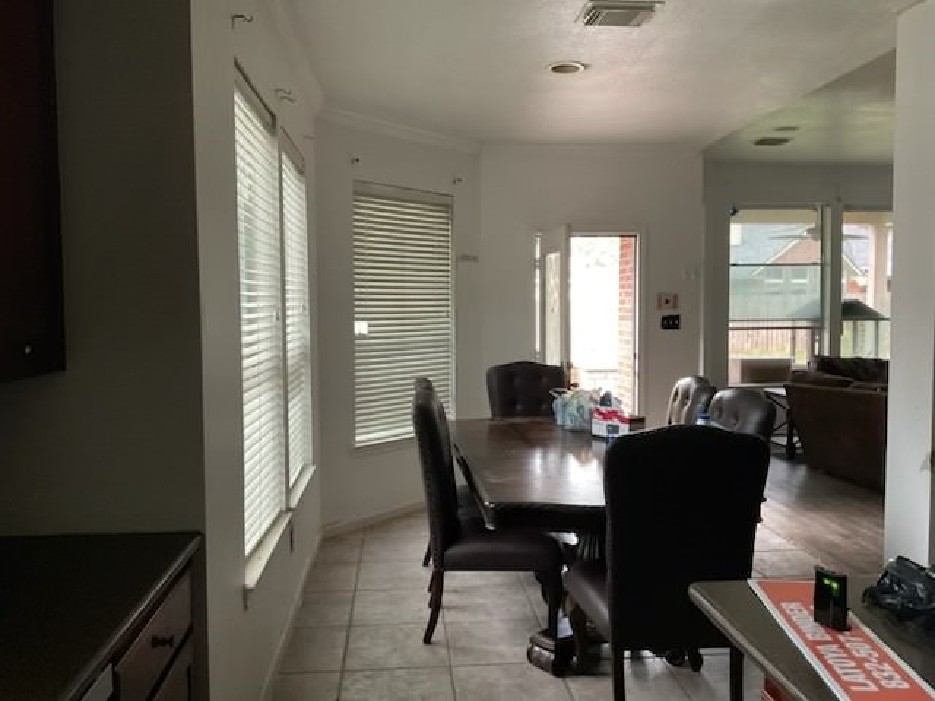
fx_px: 783
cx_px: 468
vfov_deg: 48.2
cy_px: 350
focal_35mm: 29
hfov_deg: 61.7
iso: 250
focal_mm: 3
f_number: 1.8
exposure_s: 1/30
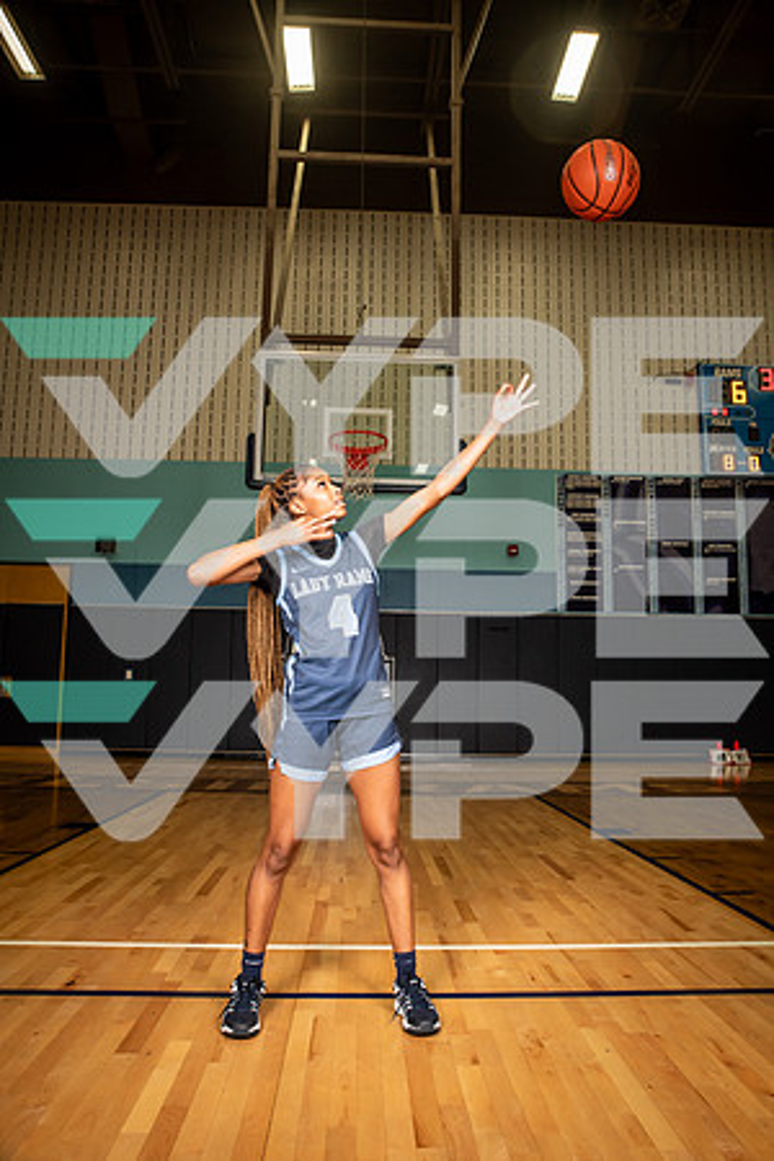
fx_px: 838
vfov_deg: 69.4
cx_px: 387
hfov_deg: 49.6
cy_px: 580
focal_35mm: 26
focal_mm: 26
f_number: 6.3
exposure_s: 1/320
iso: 640
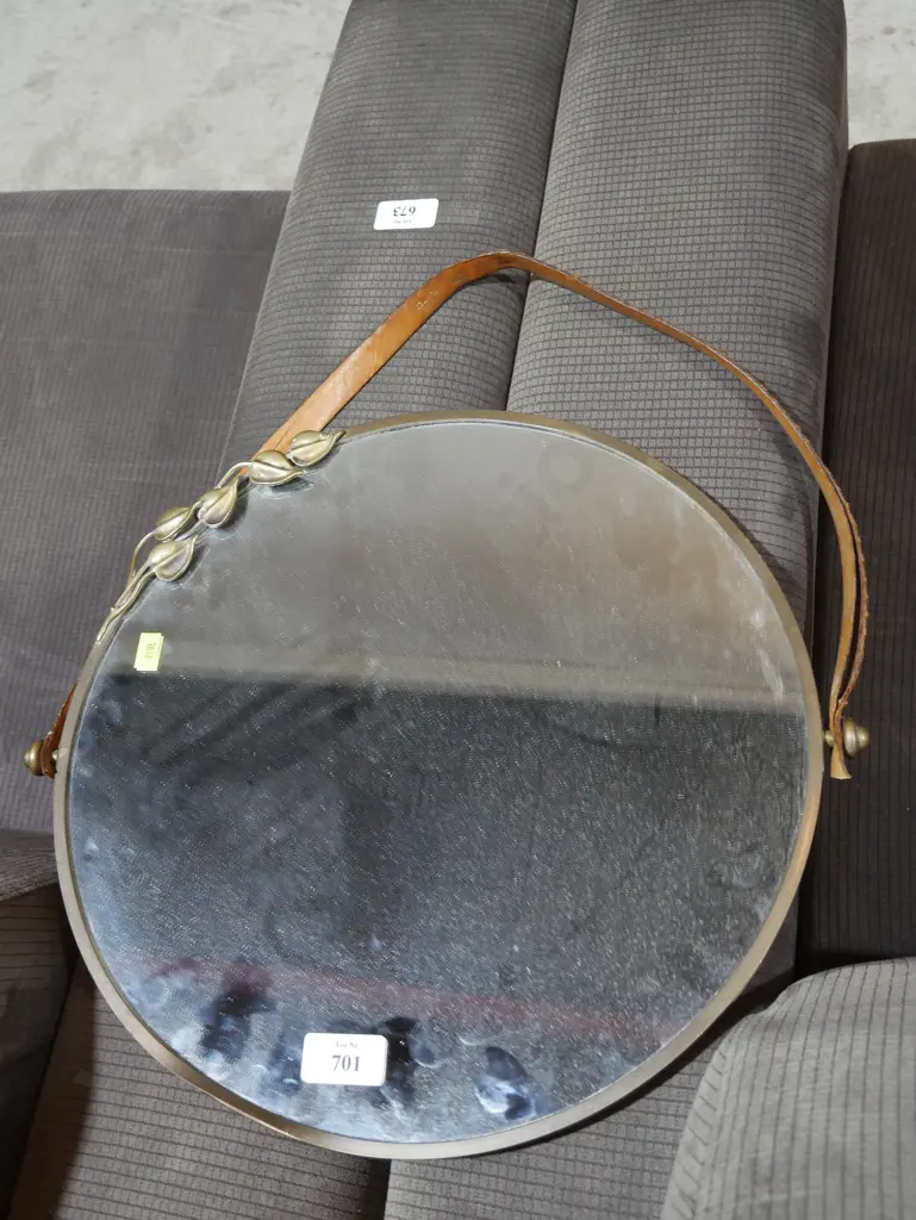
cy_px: 610
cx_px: 458
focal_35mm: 42
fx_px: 1481
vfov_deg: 44.8
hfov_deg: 34.4
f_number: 4.6
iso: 640
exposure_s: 1/60
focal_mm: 21
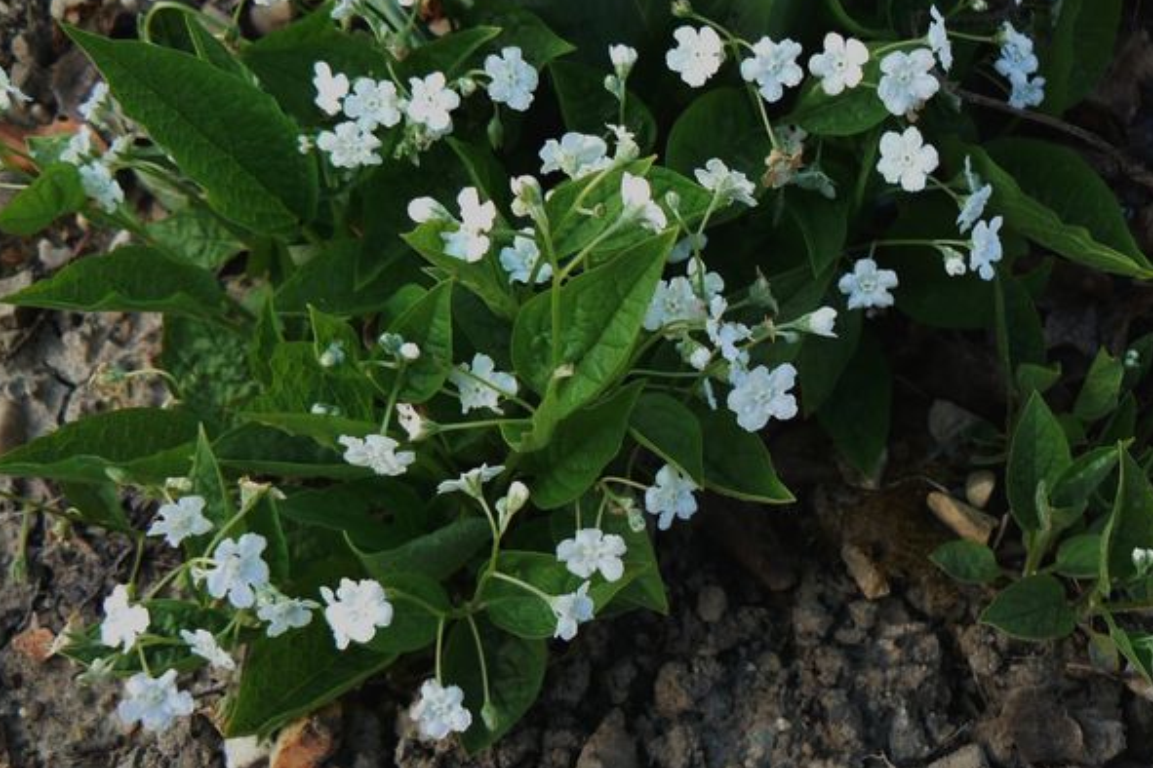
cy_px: 344
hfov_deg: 50.7
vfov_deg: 35.0
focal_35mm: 38
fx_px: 1217
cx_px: 576
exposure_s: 1/60
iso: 80
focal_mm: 6
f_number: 2.8
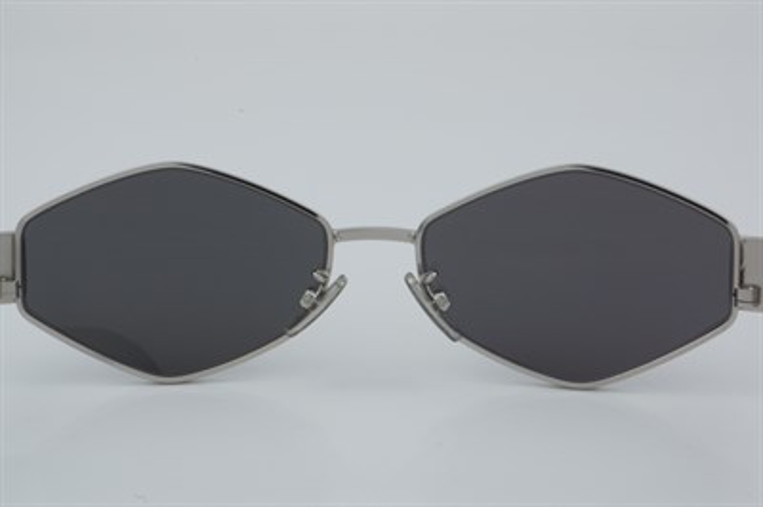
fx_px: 1588
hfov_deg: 27.0
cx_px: 382
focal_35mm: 75
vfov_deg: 18.2
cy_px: 254
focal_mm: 50
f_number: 32
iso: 100
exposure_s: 1/4
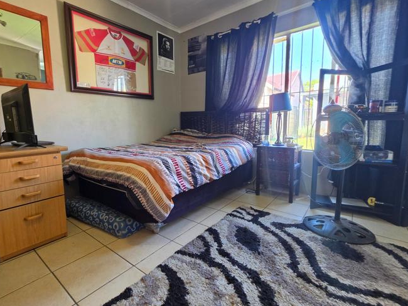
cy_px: 154
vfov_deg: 78.1
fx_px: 189
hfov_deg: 94.1
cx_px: 181
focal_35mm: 16
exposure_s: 1/50
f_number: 1.9
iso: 200
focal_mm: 2.2
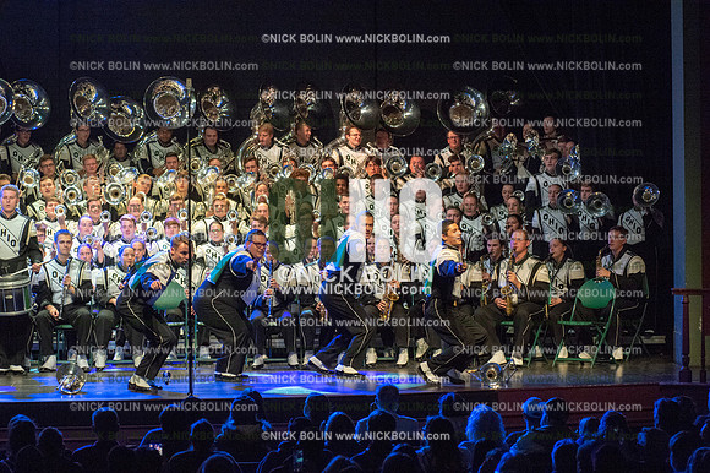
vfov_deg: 9.8
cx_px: 355
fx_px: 2759
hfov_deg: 14.7
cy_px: 236
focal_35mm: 140
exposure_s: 1/400
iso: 8000
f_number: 5.6
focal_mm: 140
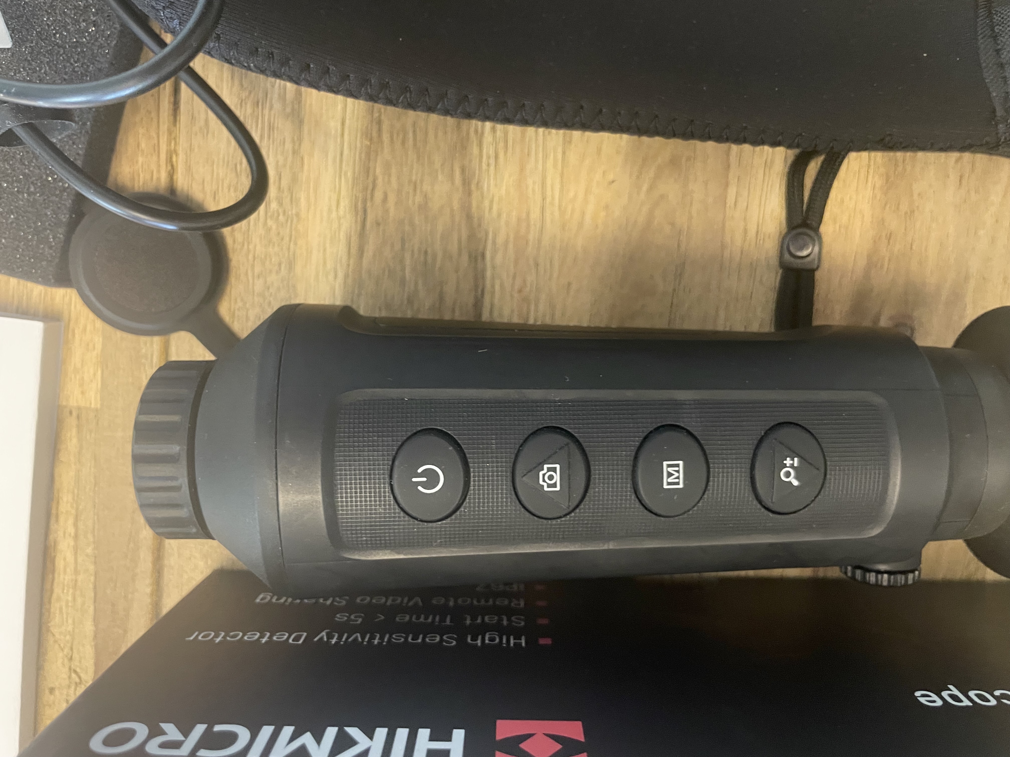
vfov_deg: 53.1
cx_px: 505
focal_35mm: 26
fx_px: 759
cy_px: 378
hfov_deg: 67.3
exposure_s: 1/33
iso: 640
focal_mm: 4.2
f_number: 1.6
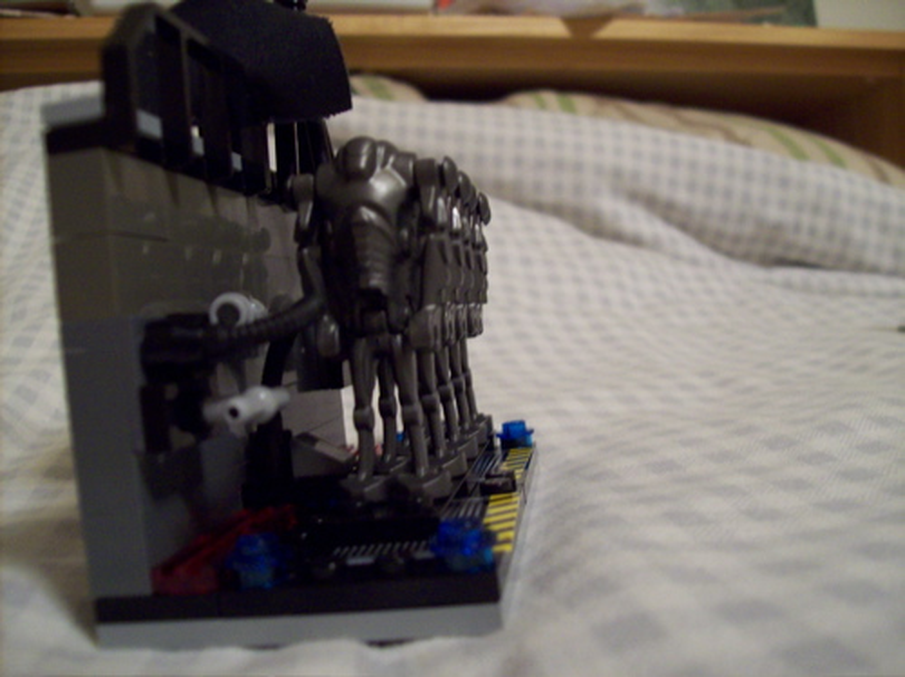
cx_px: 452
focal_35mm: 36
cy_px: 338
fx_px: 940
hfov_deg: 51.4
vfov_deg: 39.6
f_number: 2.7
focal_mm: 6
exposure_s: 1/8
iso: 200
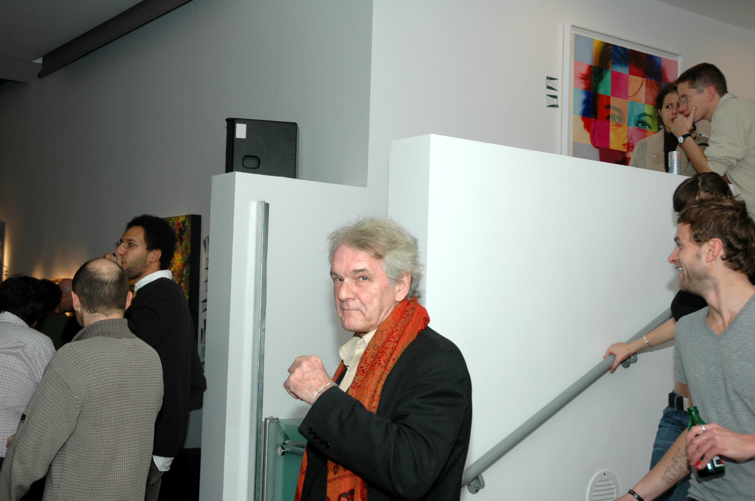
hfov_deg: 38.9
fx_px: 1068
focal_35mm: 51
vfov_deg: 26.4
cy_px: 250
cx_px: 378
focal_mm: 34
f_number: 5
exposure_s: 1/60
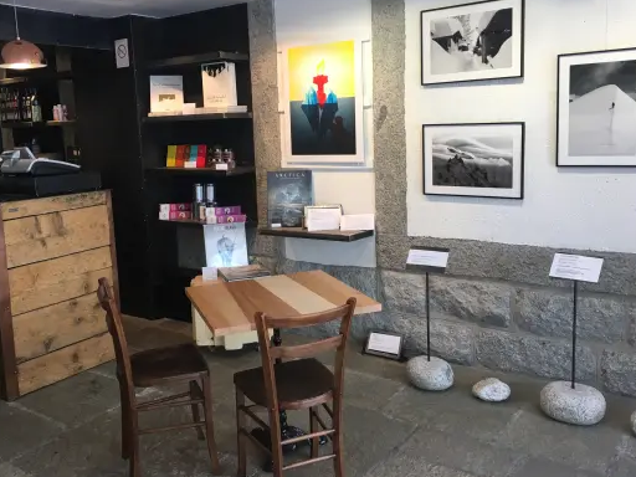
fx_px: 625
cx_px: 282
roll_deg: +1.9
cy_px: 209
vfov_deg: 41.7
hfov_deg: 53.8
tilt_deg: -7.7
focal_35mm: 34
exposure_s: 1/33
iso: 32
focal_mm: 4.15
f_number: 2.2
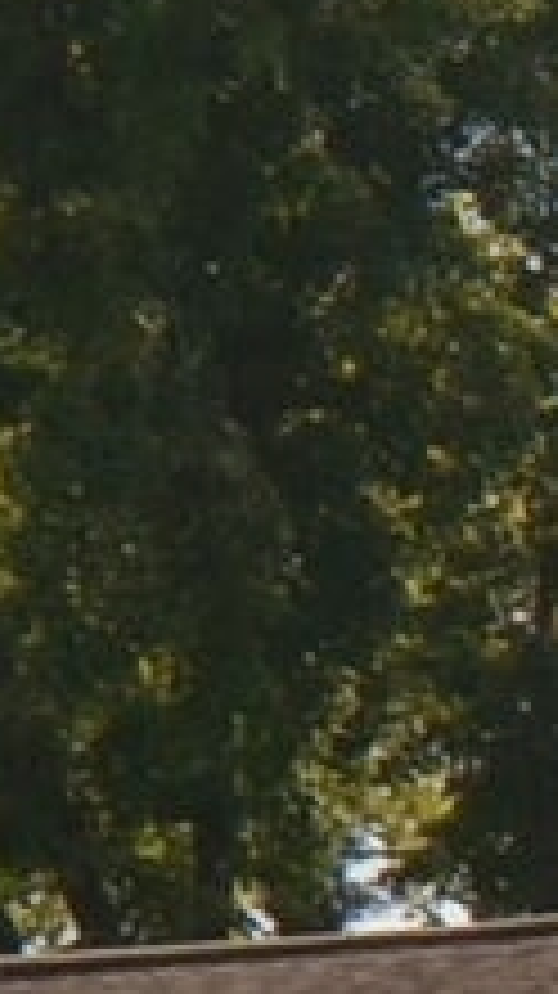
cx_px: 2624
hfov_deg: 4.9
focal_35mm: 210
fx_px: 5534
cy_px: 1588
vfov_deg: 9.9
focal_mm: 12
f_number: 11
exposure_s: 1/500
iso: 400
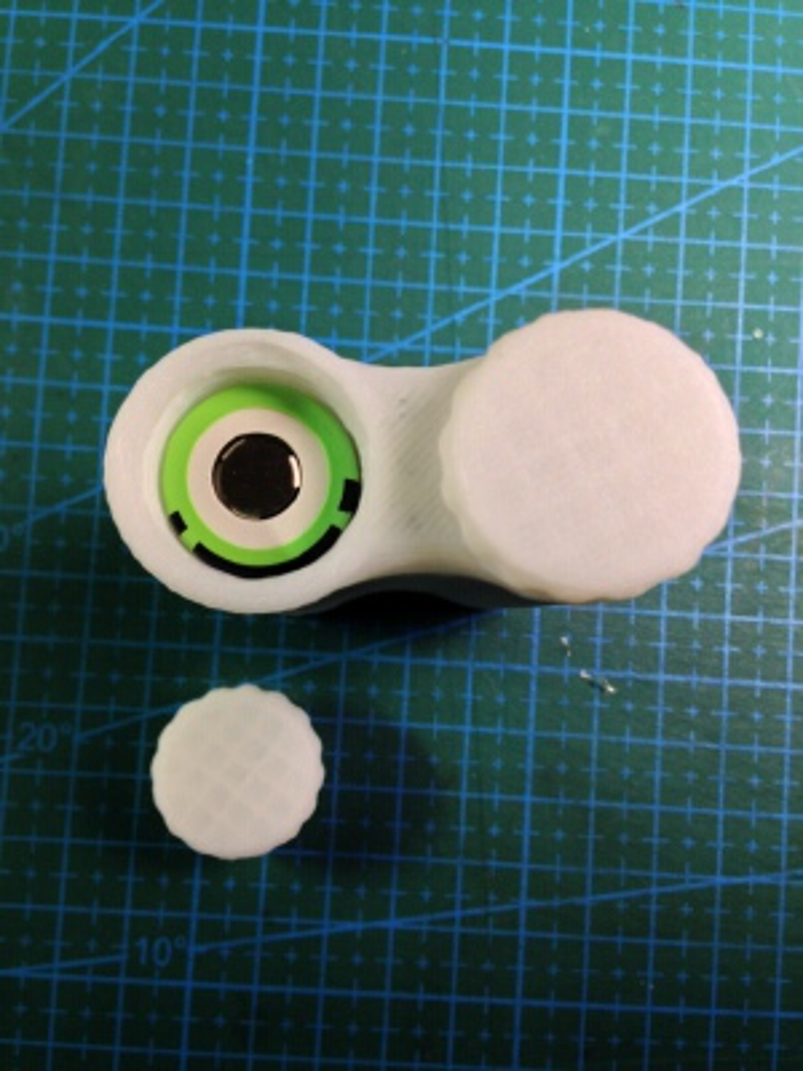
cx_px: 402
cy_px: 536
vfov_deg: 55.4
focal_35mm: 33
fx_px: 1021
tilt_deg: -87.0
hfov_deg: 42.9
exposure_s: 1/20
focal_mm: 4.12
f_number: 2.4
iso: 50
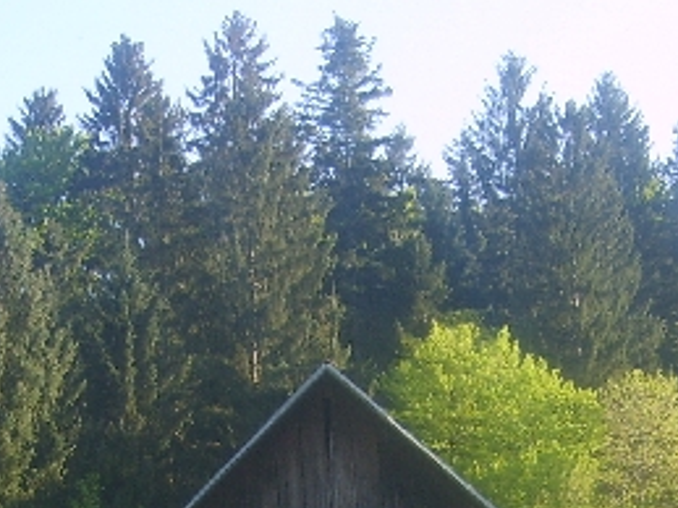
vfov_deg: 12.9
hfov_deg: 18.2
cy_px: 772
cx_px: 325
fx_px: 2114
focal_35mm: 108
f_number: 2.8
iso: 50
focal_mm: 5.8
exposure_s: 1/180
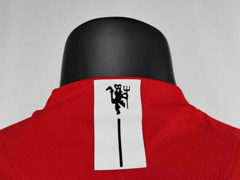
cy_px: 91
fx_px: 222
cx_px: 115
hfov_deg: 56.8
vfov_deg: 44.2
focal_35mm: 32
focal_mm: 5.58
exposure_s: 1/100
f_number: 1.8
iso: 125
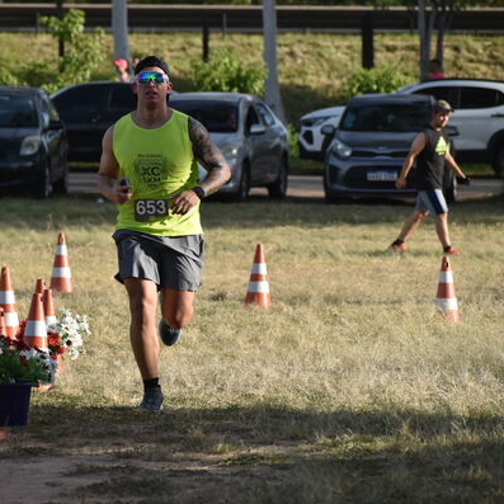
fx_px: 4761
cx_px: 175
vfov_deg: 6.1
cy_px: 253
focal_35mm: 289
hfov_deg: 6.1
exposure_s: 1/1600
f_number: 6.3
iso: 400
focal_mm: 150
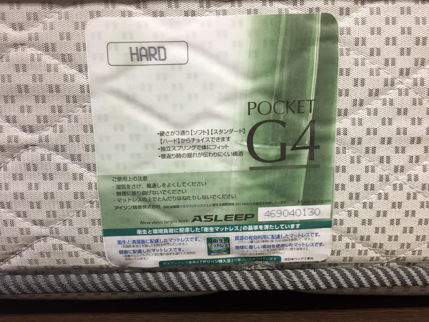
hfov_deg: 61.7
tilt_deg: -16.7
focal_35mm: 29
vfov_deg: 48.2
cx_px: 214
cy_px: 161
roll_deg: -0.6
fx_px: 359
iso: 100
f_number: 2.2
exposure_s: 1/33
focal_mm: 4.15
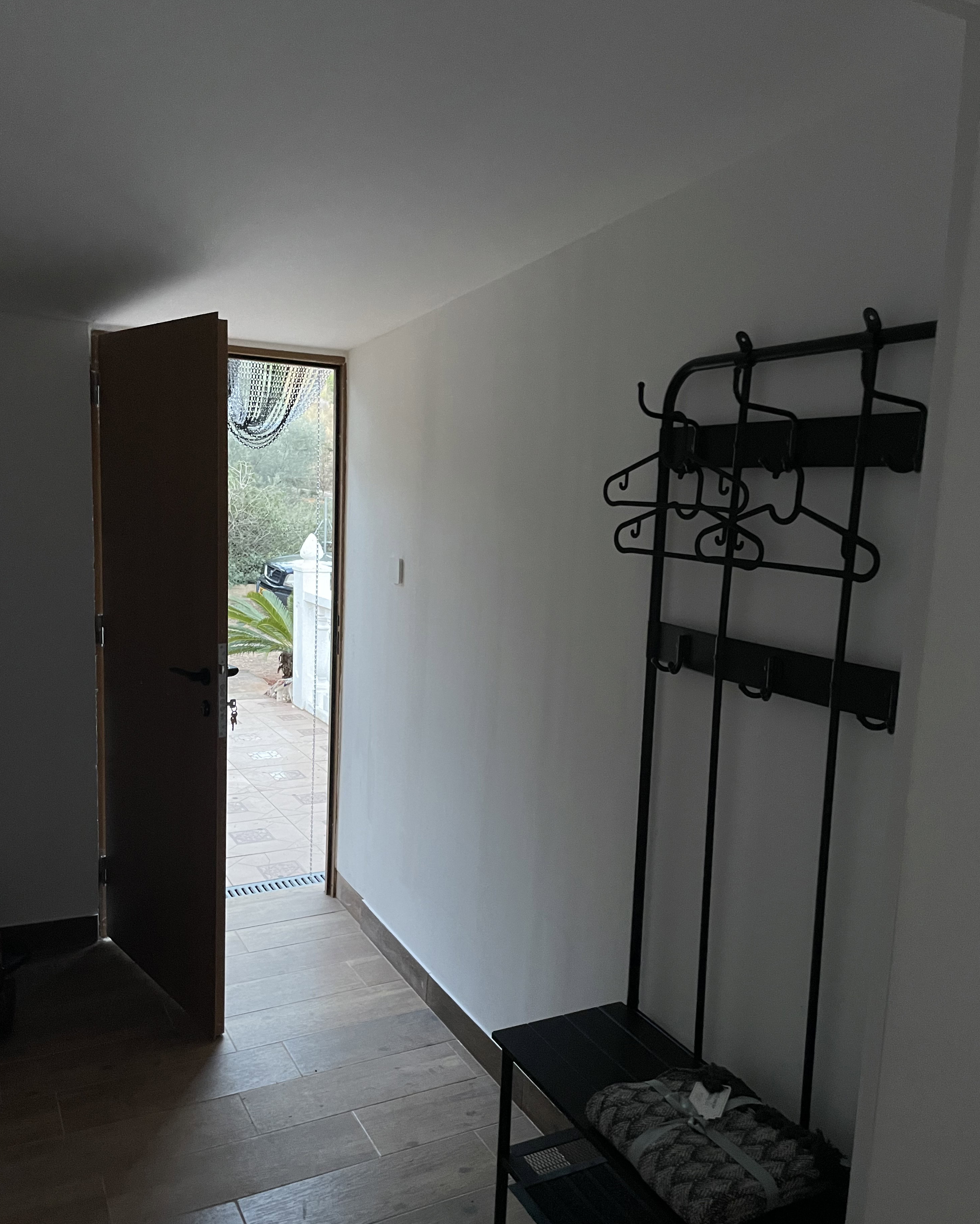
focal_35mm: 28
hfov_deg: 51.5
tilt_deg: -9.1
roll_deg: -3.1
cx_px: 504
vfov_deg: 62.2
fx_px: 1015
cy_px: 642
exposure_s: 1/25
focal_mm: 4.2
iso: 640
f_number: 1.6
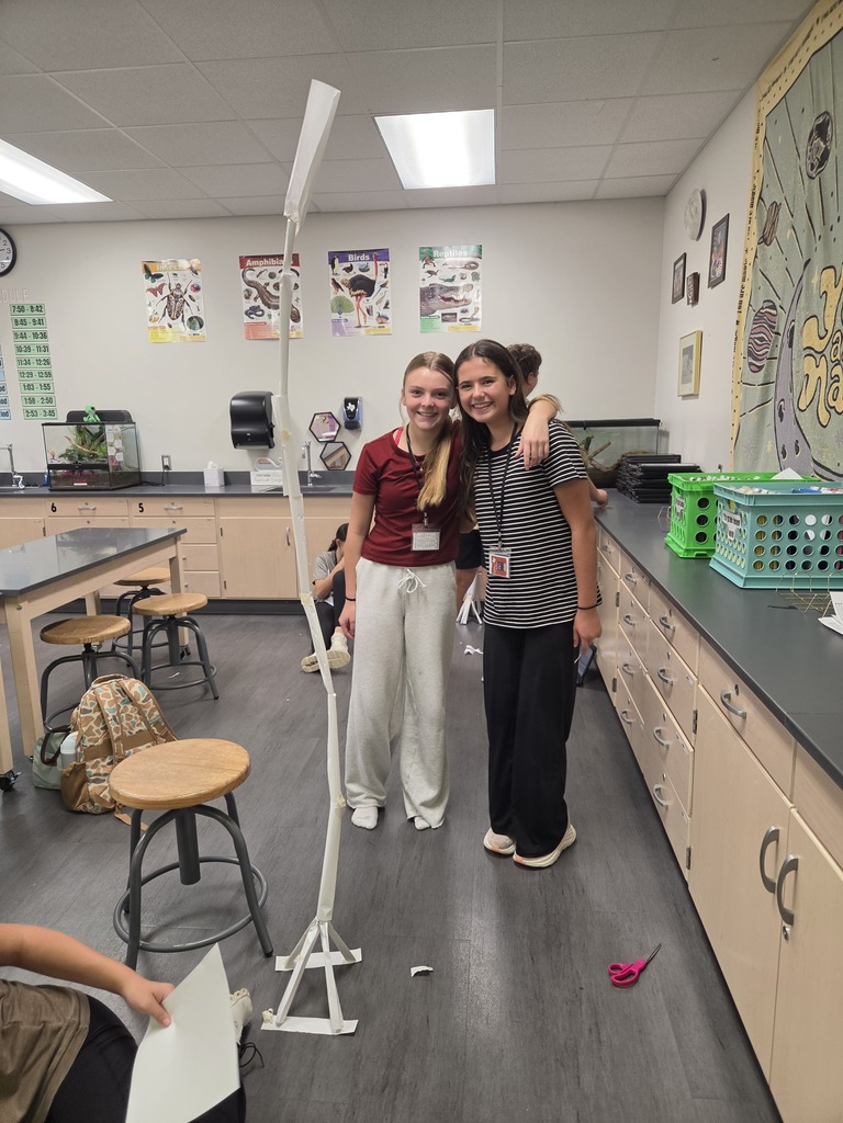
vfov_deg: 73.9
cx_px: 422
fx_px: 747
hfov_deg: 58.9
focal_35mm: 23
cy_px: 562
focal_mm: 5.4
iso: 200
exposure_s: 1/120
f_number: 1.8
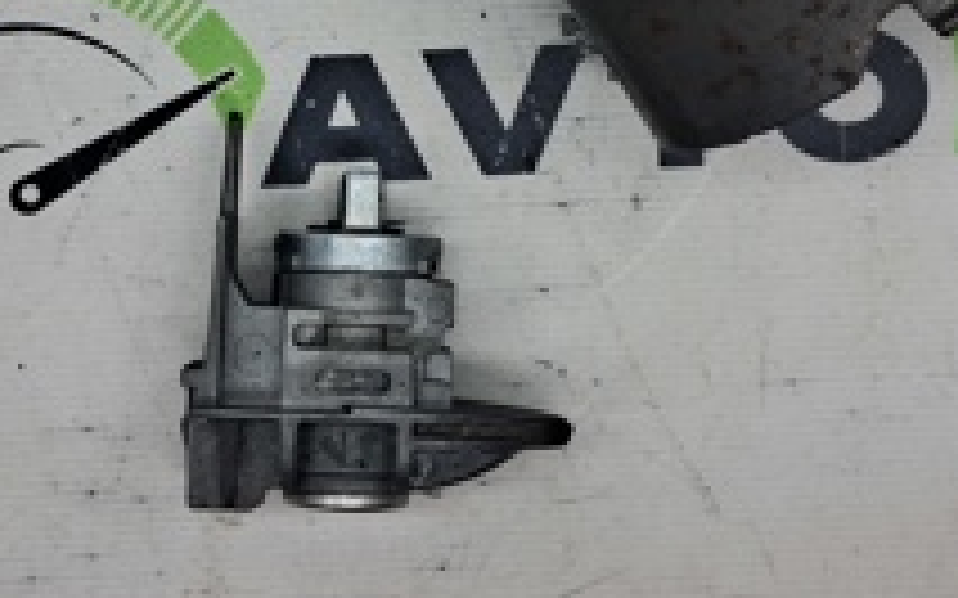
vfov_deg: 14.9
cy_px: -38
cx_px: 450
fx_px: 2245
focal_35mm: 86
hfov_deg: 24.1
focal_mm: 4
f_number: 1.8
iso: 50
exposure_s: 1/100
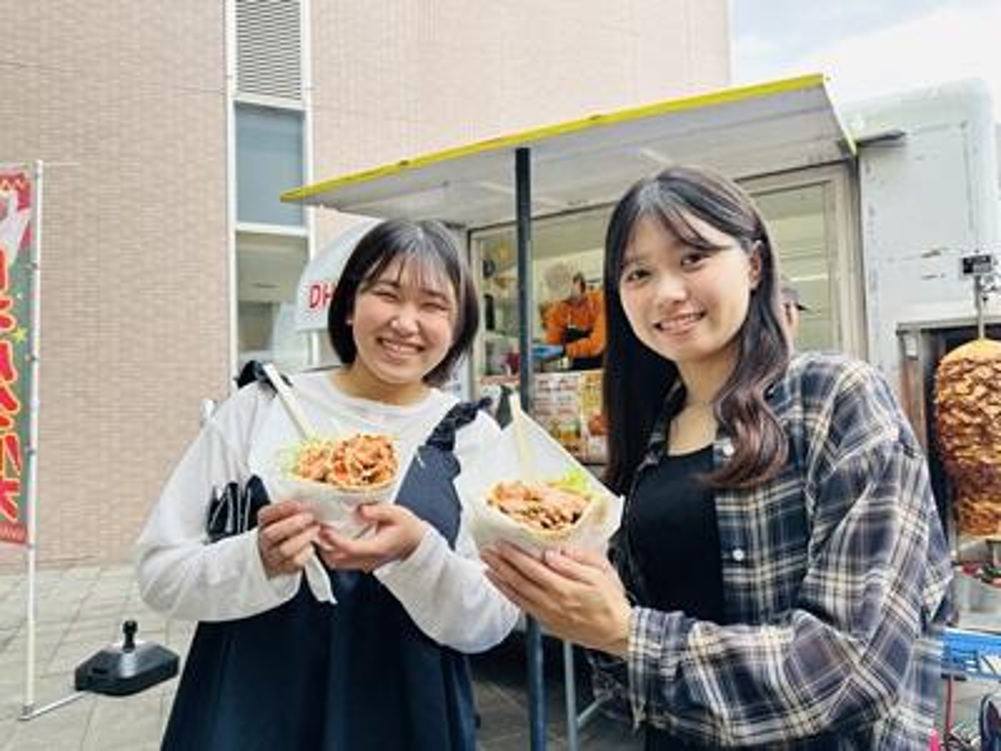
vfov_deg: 56.8
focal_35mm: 24
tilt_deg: +1.9
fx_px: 694
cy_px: 376
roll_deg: +2.2
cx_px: 500
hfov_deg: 71.6
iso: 64
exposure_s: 1/241
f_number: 1.78
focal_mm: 6.86
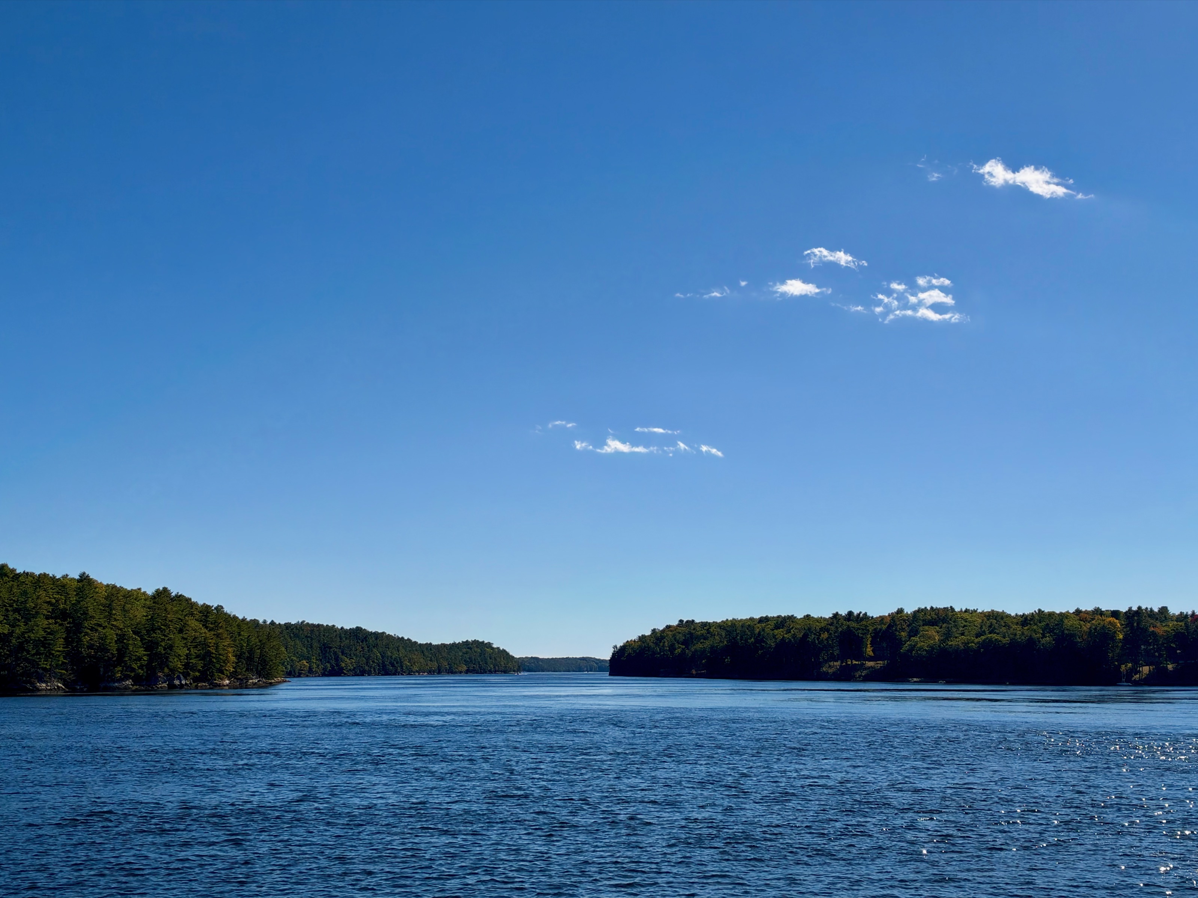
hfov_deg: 43.9
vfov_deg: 33.6
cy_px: 449
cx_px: 599
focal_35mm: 43
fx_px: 1488
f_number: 1.8
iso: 64
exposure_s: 1/8772
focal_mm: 6.93
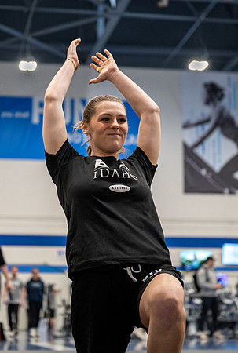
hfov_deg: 15.2
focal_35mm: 91
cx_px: 118
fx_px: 892
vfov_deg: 22.4
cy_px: 159
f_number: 2.8
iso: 1250
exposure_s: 1/125
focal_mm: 55
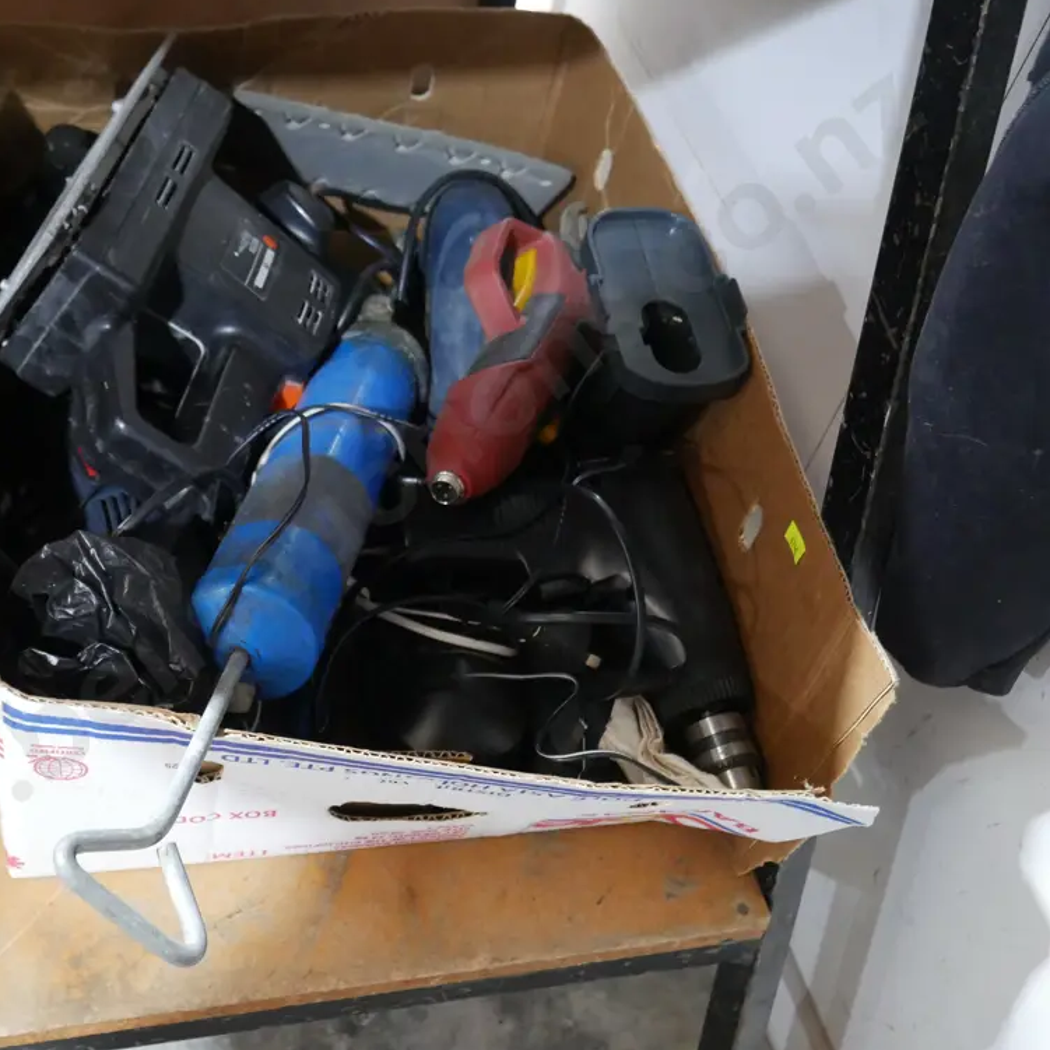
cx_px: 336
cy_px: 526
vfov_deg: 40.9
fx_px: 1407
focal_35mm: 41
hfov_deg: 40.3
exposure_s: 1/40
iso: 3200
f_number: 4
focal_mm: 17
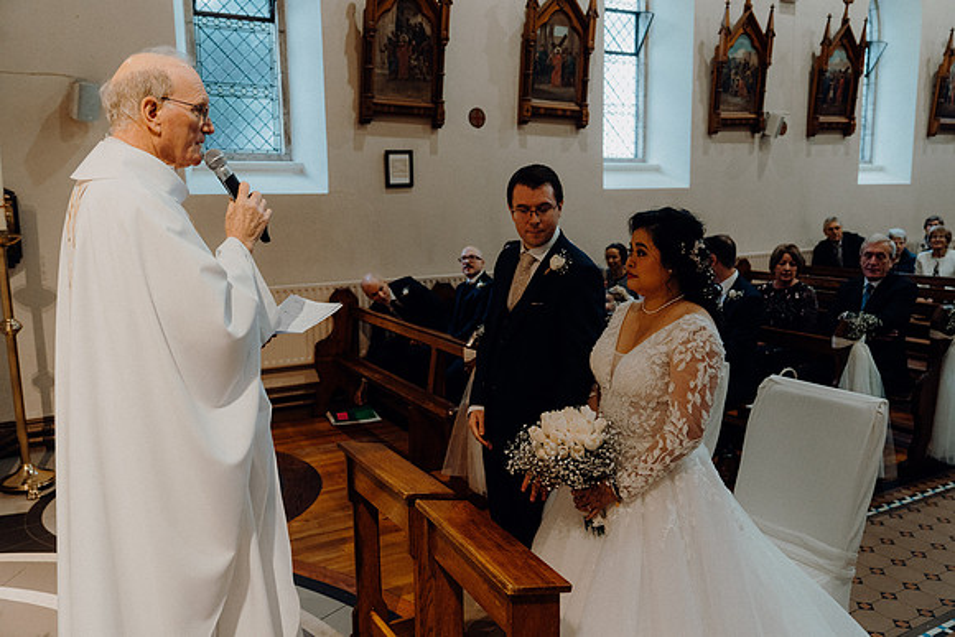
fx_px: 769
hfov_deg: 63.6
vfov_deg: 45.0
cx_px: 478
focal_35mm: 29
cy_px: 318
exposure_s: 1/160
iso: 2000
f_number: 3.5
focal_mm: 29
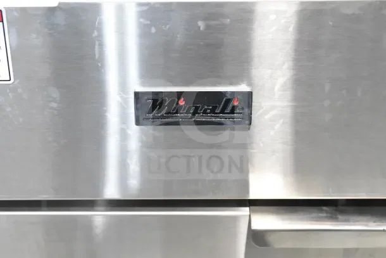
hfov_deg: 24.6
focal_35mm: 82
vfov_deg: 16.6
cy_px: 129
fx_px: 885
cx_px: 193
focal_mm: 55
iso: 7200
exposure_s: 1/100
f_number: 5.6
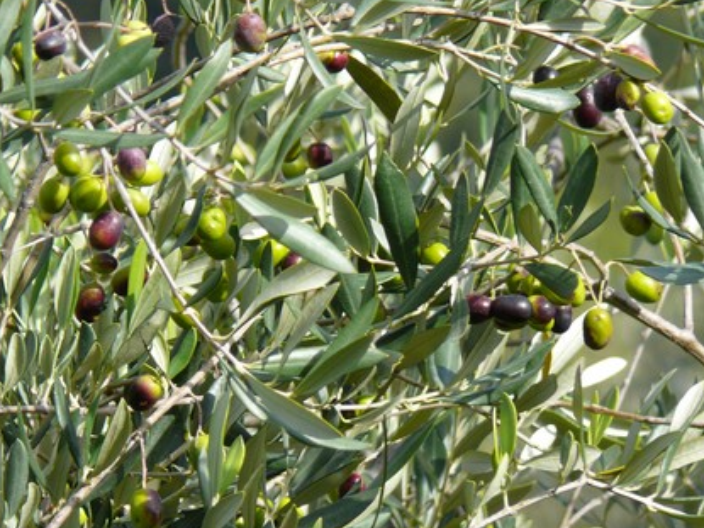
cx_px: 198
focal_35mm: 708
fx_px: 14395
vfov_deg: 2.1
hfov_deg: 2.8
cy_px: 203
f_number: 5.6
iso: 100
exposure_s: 1/250
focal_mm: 88.8
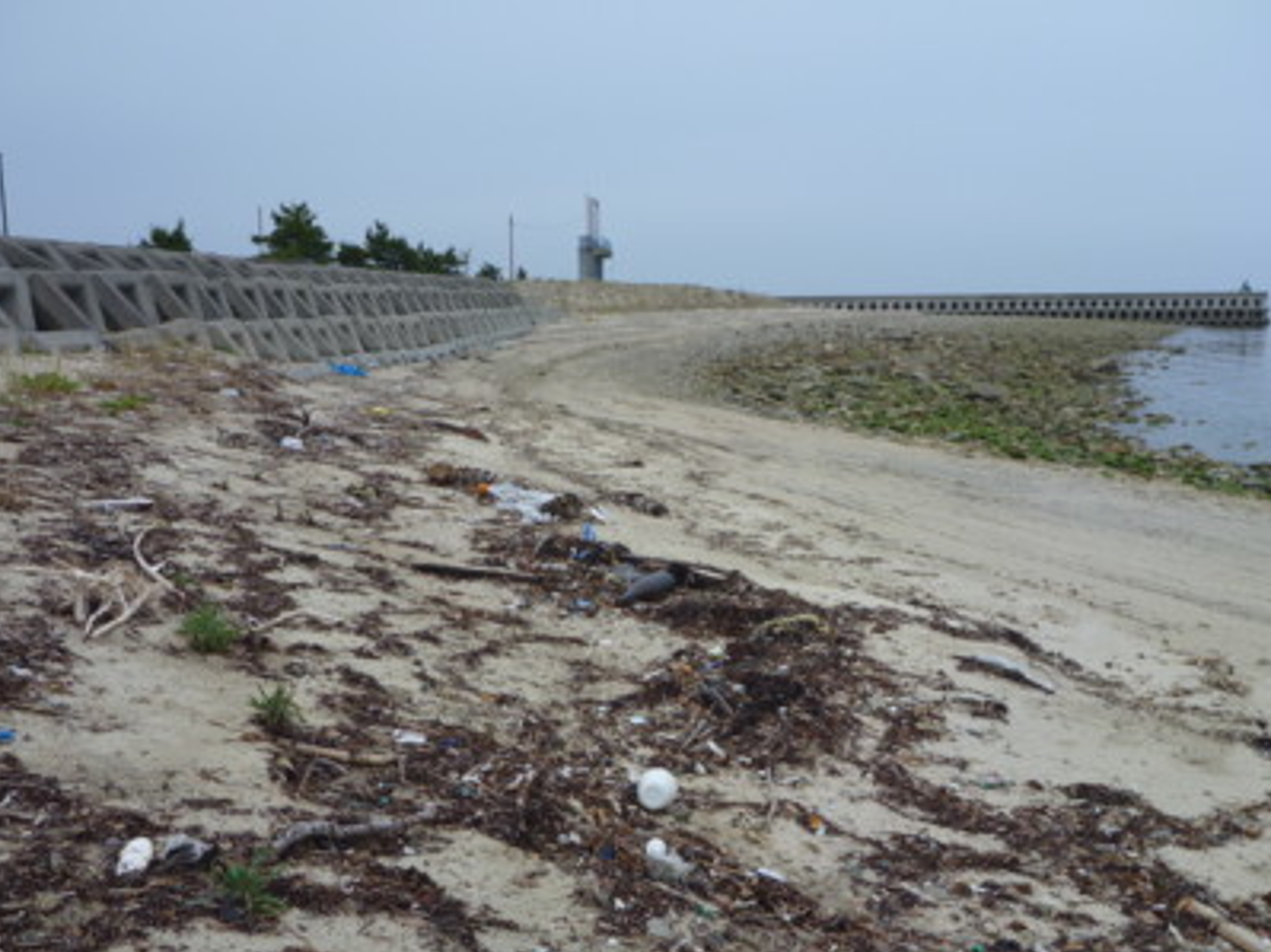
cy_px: 532
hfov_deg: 52.6
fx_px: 1285
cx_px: 637
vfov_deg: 40.6
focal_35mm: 35
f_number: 3.5
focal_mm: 5.5
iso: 80
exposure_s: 1/800
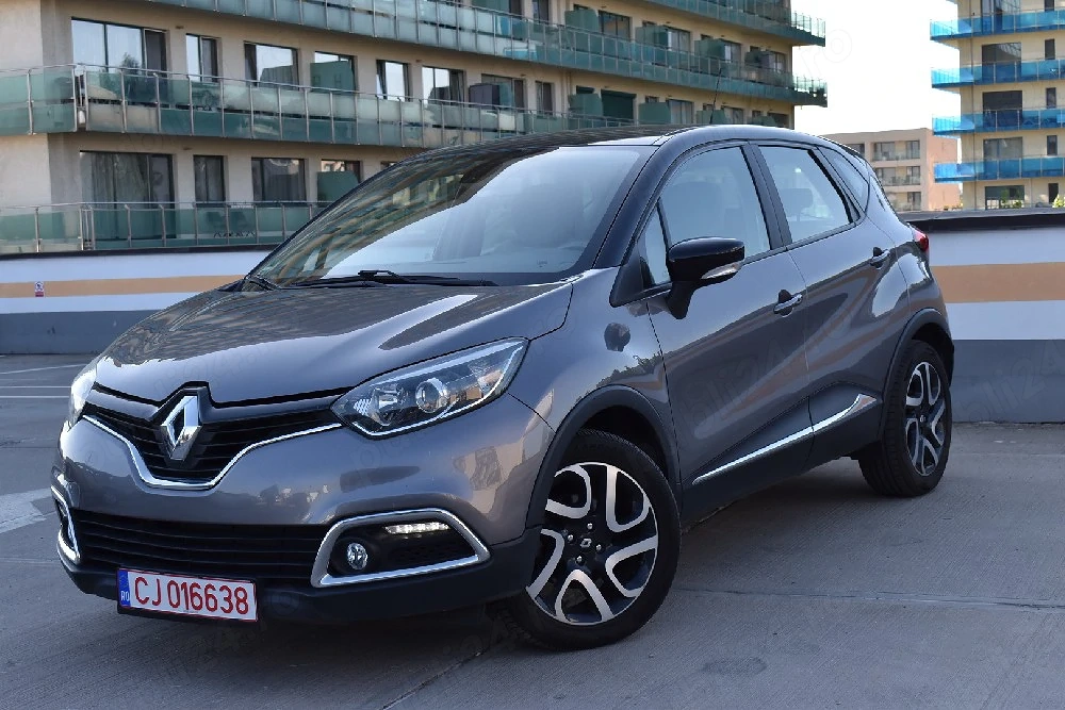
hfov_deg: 35.0
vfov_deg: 23.8
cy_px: 355
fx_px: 1686
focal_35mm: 57
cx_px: 532
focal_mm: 38
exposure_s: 1/250
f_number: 8
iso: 250
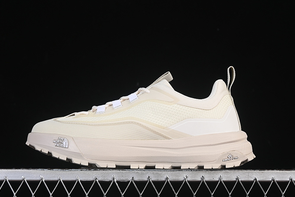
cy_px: 105
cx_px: 141
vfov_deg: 16.9
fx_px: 664
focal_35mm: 81
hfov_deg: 25.1
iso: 160
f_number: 8
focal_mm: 50
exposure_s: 1/80
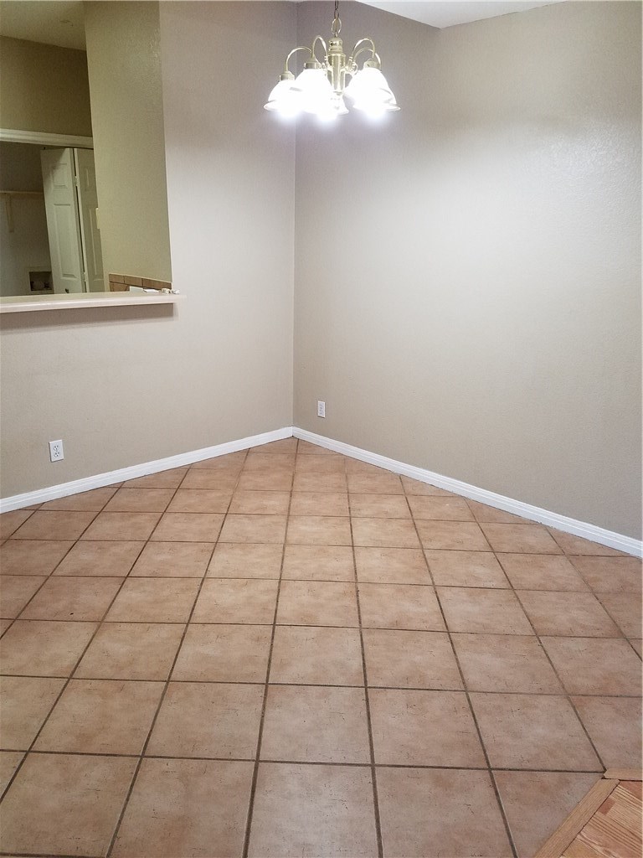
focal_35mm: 26
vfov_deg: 67.3
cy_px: 429
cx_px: 322
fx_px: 644
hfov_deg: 53.1
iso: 160
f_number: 1.7
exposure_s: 1/60
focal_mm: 4.2
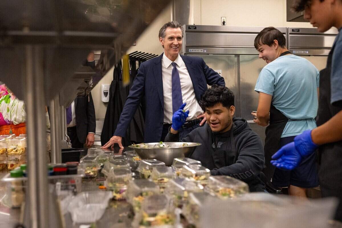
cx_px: 171
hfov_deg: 46.4
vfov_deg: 31.9
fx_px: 399
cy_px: 114
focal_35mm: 42
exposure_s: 1/400
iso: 4000
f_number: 4
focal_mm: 42
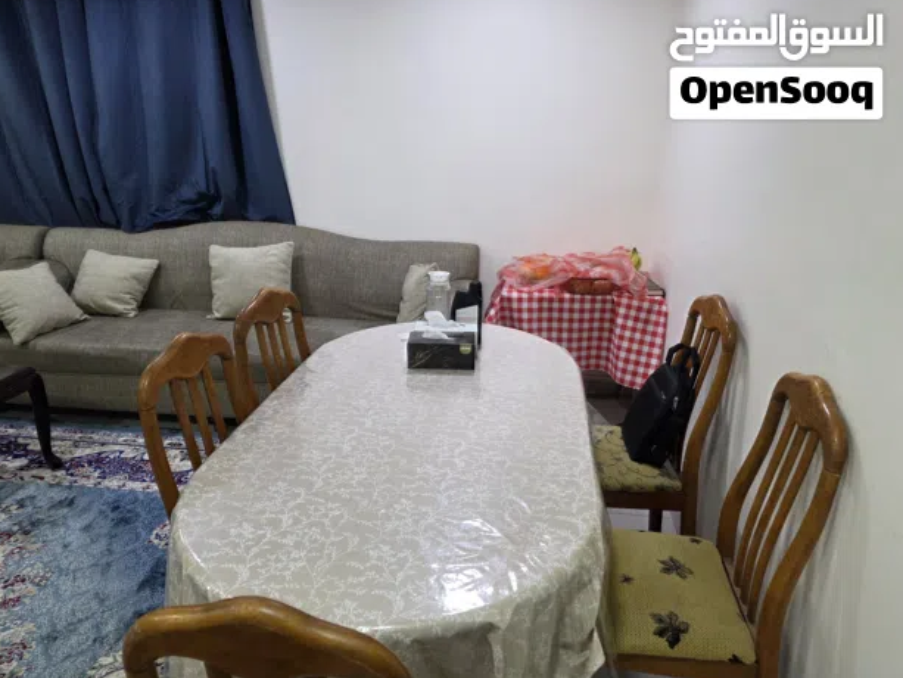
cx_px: 448
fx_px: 626
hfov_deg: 71.6
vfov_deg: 56.8
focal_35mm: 24
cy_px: 332
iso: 250
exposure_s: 1/100
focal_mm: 6.3
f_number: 1.7
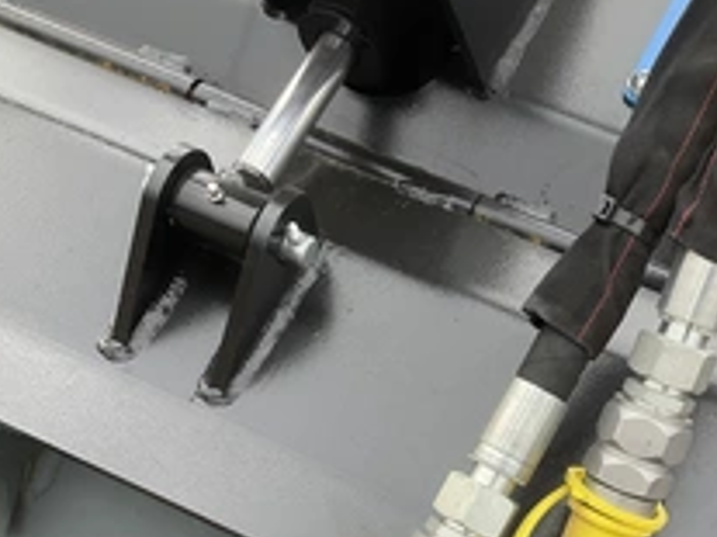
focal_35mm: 56
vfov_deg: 25.4
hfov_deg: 34.1
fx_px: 1159
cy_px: 471
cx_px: 475
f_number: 1.8
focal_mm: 3
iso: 25
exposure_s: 1/375
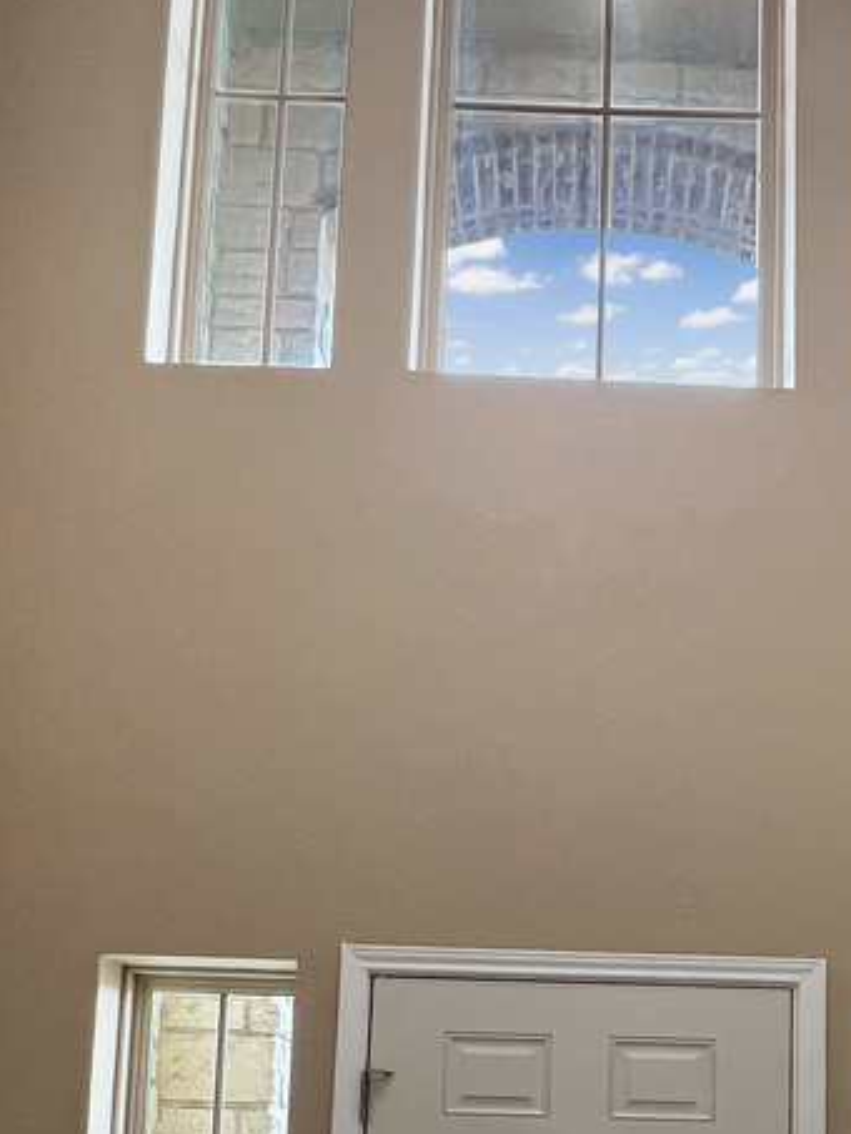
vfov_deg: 50.4
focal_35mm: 31
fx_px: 1016
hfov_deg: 44.8
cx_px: 568
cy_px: 1059
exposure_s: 1/120
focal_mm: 1.57
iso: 125
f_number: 1.8
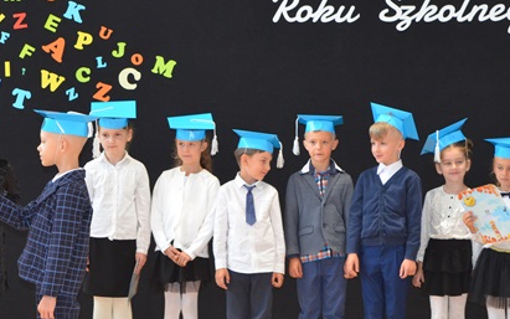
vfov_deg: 10.0
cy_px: 209
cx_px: 179
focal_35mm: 131
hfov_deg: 15.9
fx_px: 1818
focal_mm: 55
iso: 1250
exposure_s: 1/60
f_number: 5.6
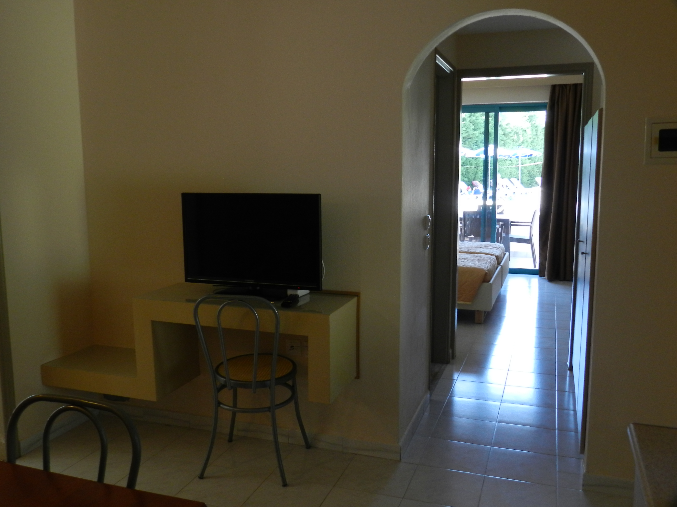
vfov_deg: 44.2
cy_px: 254
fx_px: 626
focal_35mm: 32
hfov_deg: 56.8
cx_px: 338
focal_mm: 5.6
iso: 320
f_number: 3.7
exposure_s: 1/30
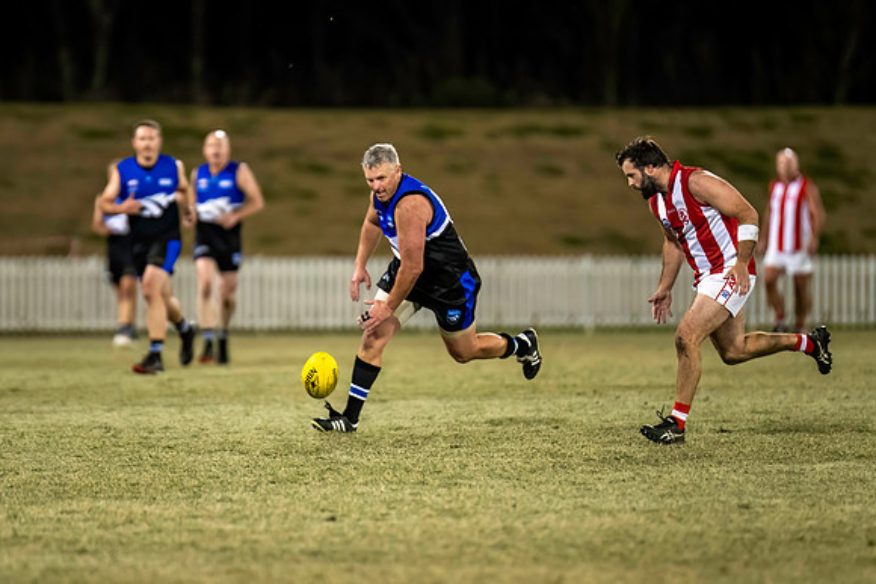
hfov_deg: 5.0
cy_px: 293
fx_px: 10064
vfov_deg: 3.3
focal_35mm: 414
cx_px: 368
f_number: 2.8
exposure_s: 1/1250
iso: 2500
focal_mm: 300
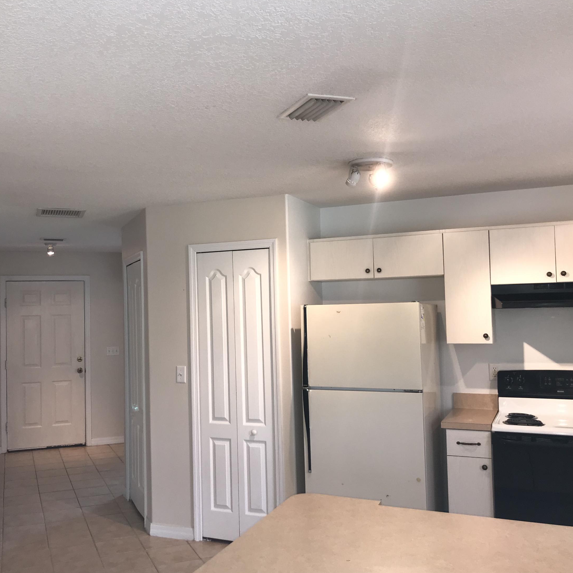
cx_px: 257
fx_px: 637
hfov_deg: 48.4
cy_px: 292
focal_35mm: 34
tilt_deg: +2.7
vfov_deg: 48.4
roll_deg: +1.0
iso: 20
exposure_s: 1/39
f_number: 1.8
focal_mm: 3.99
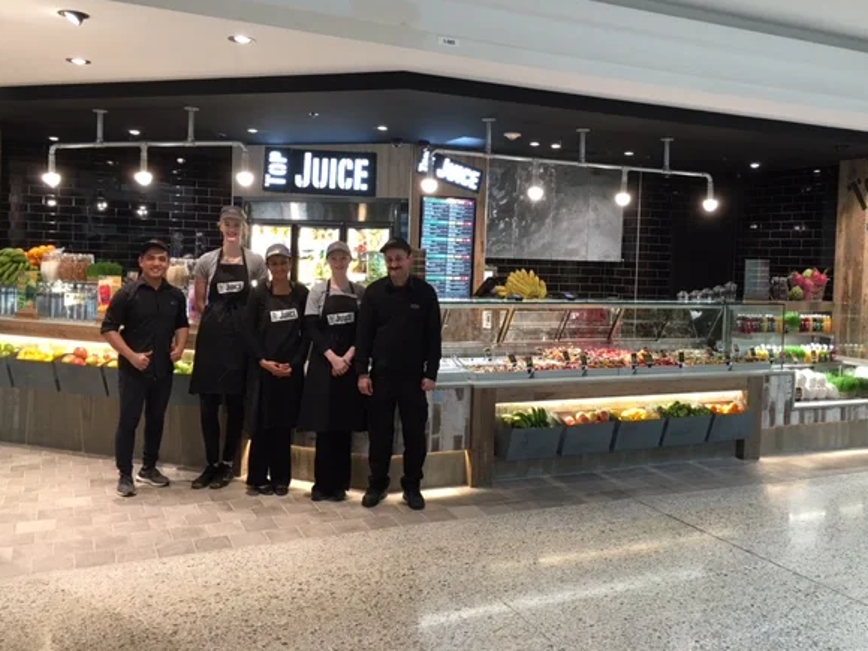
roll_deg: -1.4
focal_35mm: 32
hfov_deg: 56.8
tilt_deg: -2.7
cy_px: 298
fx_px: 802
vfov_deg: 44.1
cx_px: 456
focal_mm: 4.15
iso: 40
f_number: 2.2
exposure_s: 1/17
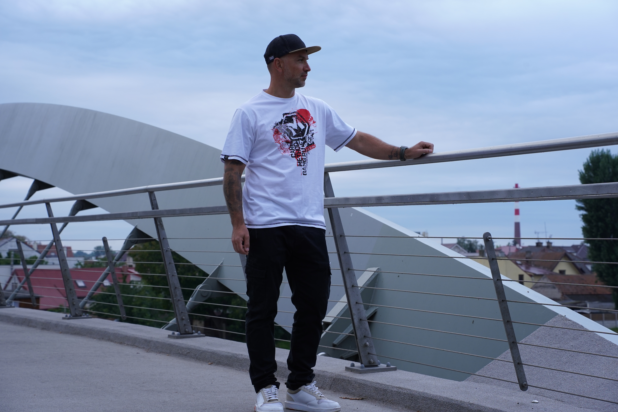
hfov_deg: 27.0
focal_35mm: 75
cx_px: 309
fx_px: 1287
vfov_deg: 18.2
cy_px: 206
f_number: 8
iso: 800
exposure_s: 1/125
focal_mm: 75
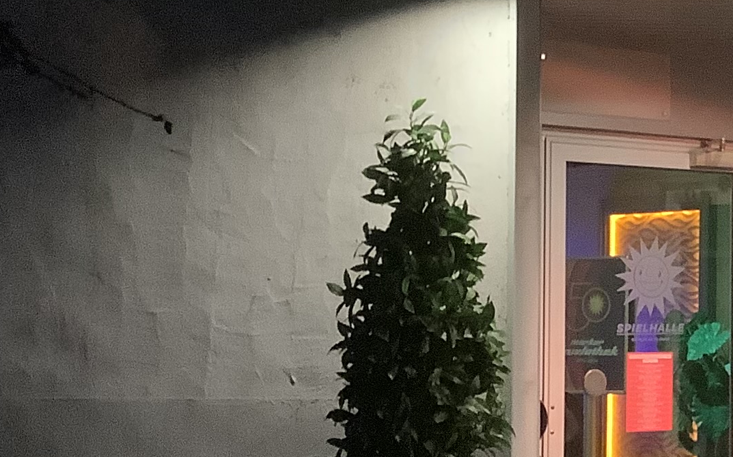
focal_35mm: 100
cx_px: 1019
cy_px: 258
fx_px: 1997
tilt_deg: +2.3
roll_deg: -0.6
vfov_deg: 13.1
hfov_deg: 18.9
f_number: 2.4
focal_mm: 3.3
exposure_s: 1/25
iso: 640
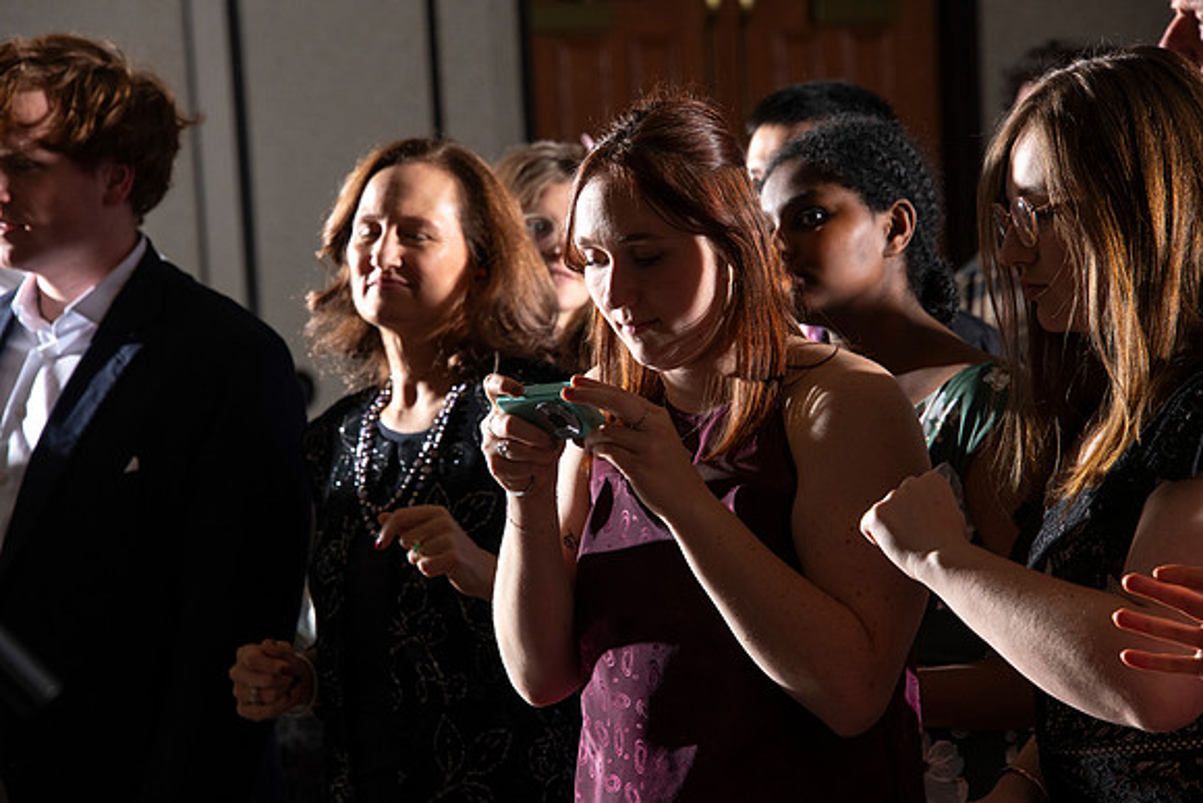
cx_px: 602
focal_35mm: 200
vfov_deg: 6.9
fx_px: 6685
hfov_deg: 10.3
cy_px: 402
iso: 800
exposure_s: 1/160
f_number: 9
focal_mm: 200
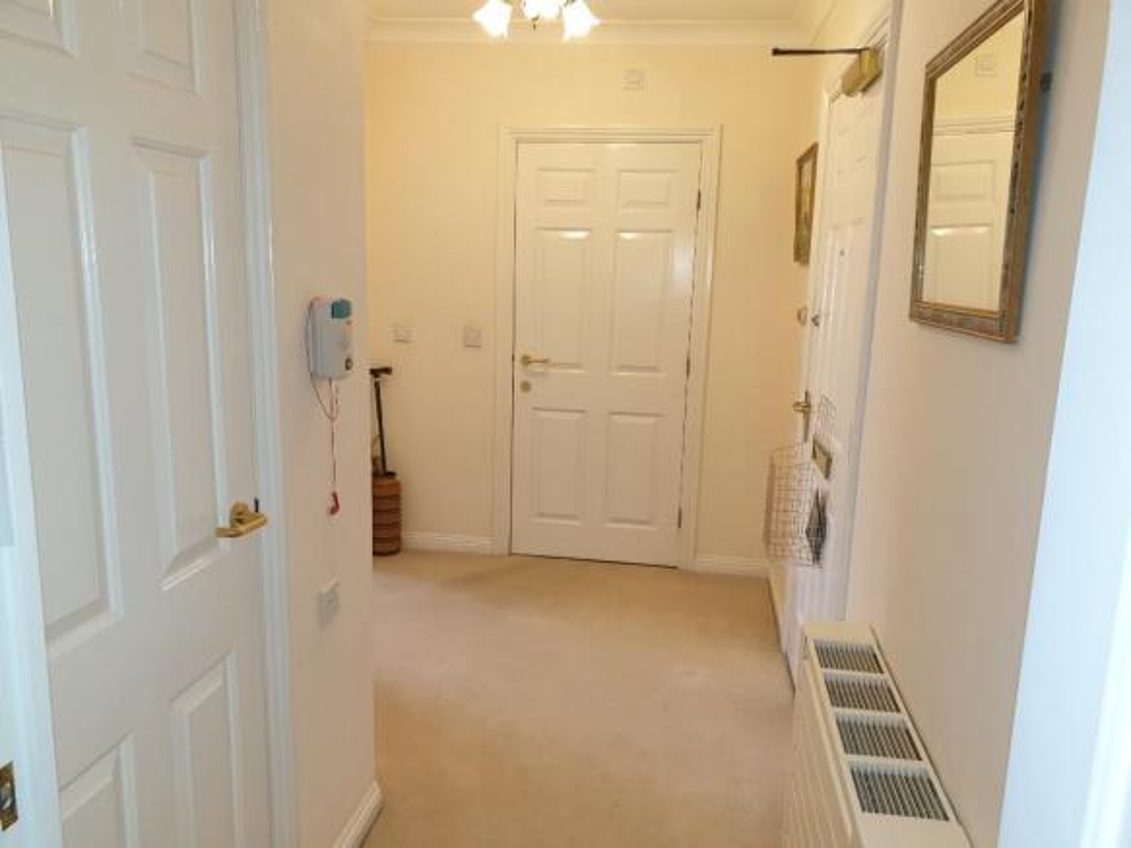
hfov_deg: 67.3
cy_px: 424
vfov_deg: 53.0
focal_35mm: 26
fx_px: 849
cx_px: 566
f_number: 2.4
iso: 80
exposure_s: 1/25
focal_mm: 4.3
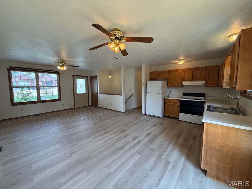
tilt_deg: -5.0
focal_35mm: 14
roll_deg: +0.2
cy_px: 94
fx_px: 102
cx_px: 126
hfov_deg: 102.1
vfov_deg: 85.7
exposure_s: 1/120
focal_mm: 2.22
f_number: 2.2
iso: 160
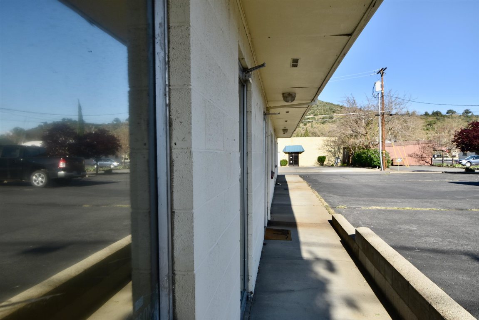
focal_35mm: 26
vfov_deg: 50.4
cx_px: 240
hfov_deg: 70.4
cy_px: 160
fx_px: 339
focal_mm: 17
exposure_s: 1/250
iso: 140
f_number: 8
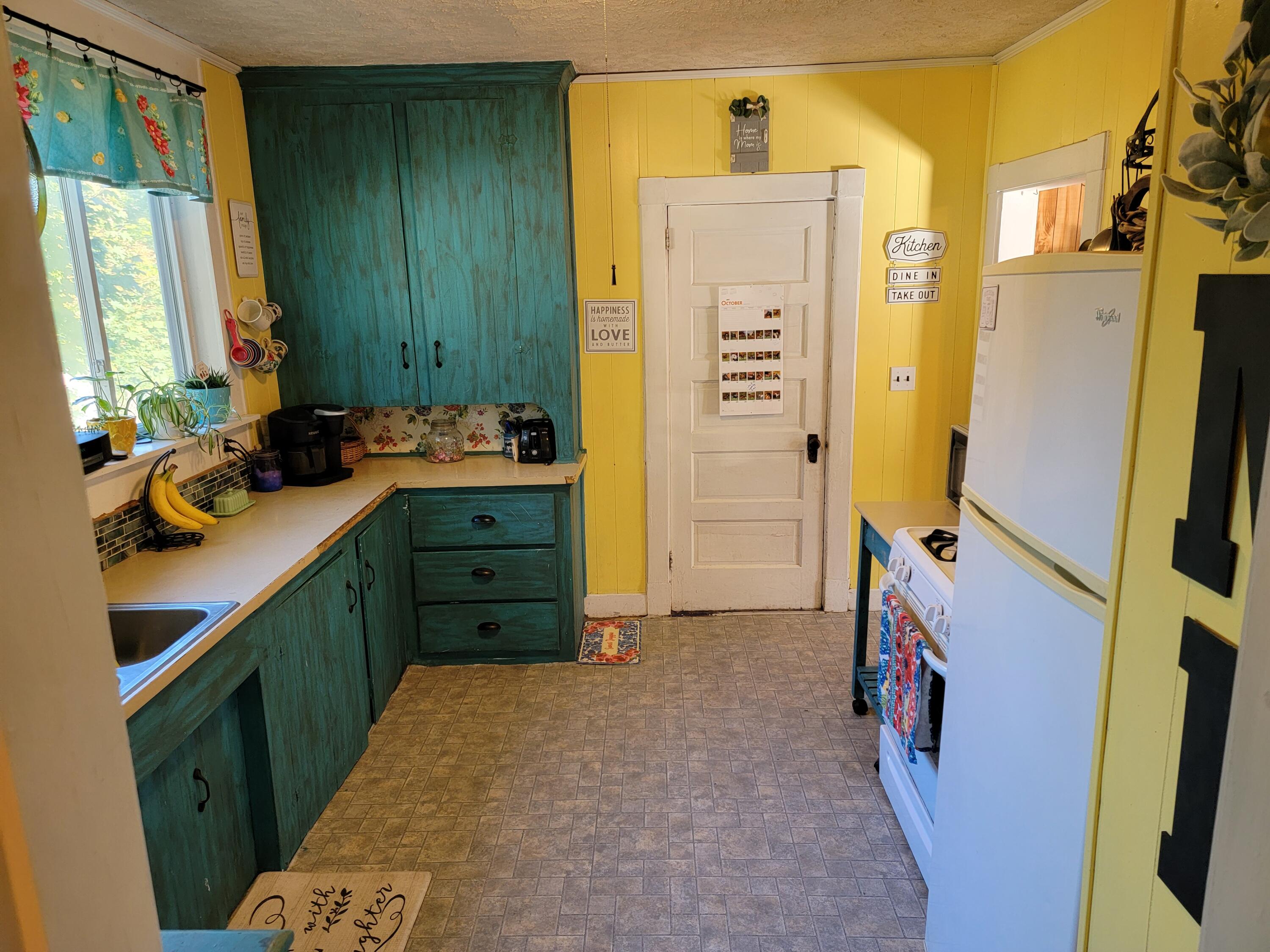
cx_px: 635
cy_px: 476
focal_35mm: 24
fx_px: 881
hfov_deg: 71.6
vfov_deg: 56.8
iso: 200
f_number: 1.8
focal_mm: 6.7
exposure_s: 1/59
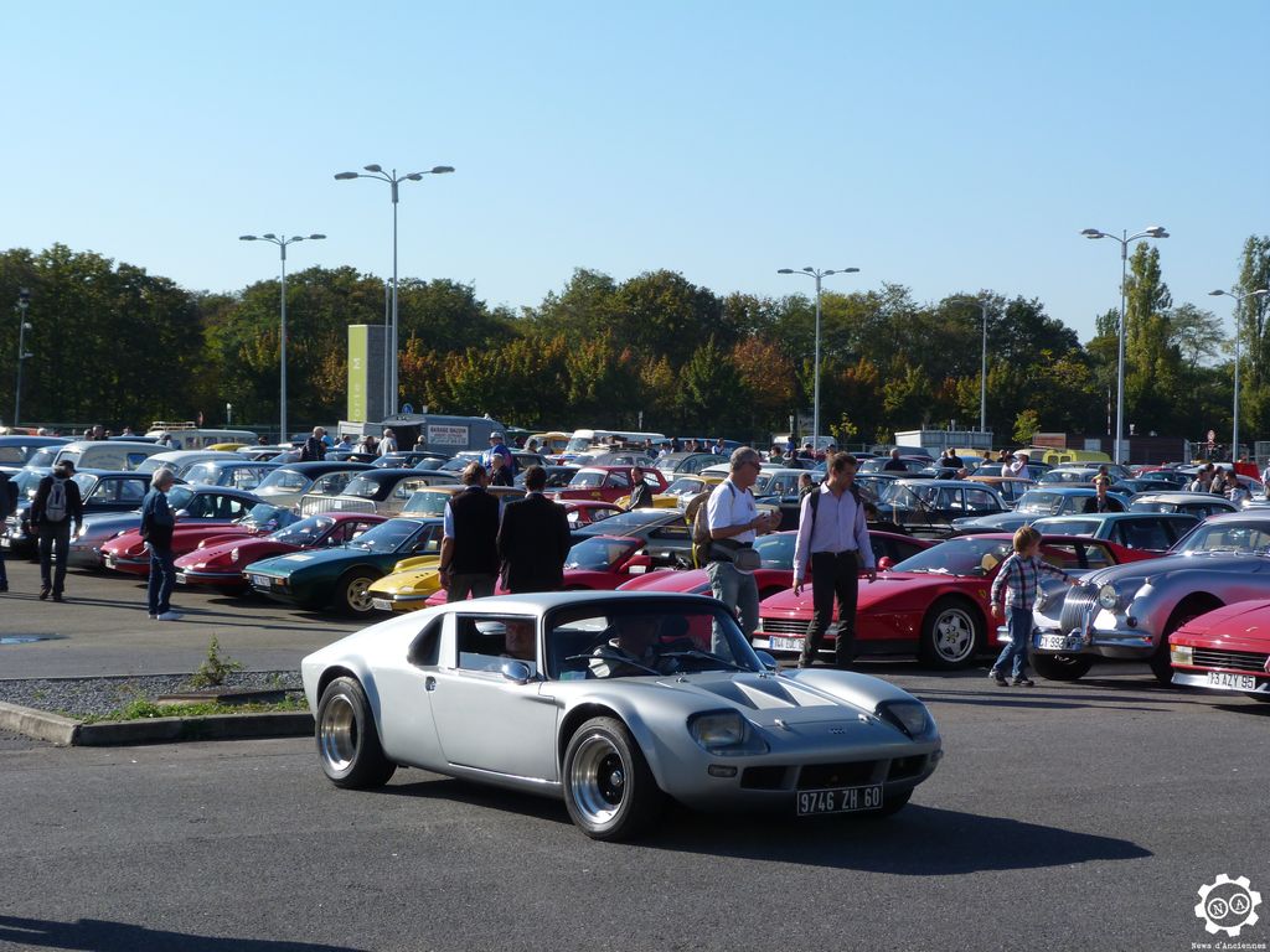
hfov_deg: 26.7
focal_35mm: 73
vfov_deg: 20.2
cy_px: 476
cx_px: 635
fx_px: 2678
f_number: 5.6
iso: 80
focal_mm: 13.2
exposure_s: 1/320
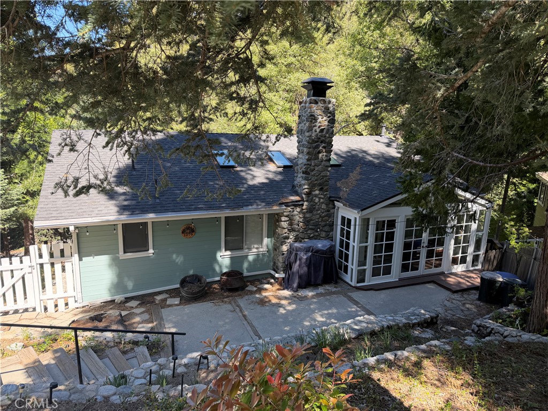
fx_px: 380
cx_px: 274
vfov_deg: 56.8
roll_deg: -1.8
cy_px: 206
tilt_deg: -11.7
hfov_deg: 71.6
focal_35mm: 24
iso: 100
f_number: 1.78
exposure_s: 1/702
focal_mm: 6.76
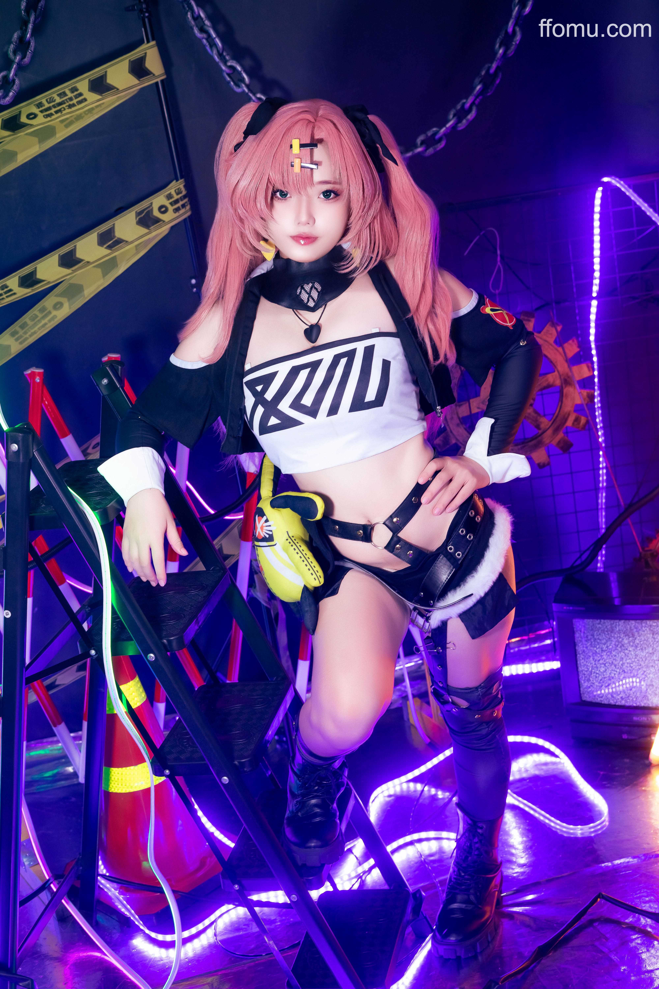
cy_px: 494
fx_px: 1373
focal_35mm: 50
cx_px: 330
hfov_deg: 27.0
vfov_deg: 39.6
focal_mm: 50
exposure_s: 1/50
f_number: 5
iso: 250
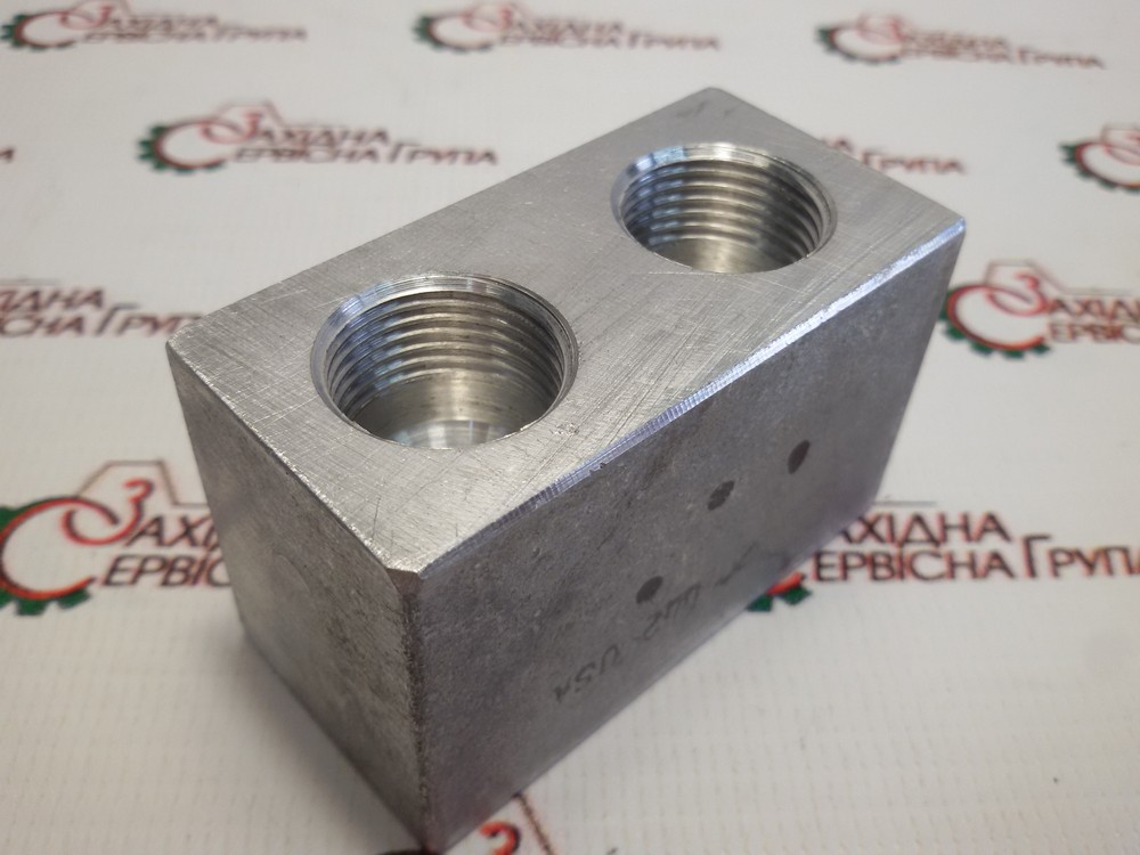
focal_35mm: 31
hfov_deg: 58.4
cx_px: 570
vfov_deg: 45.4
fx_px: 1021
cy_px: 428
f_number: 2.4
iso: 40
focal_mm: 2.93
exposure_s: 1/50
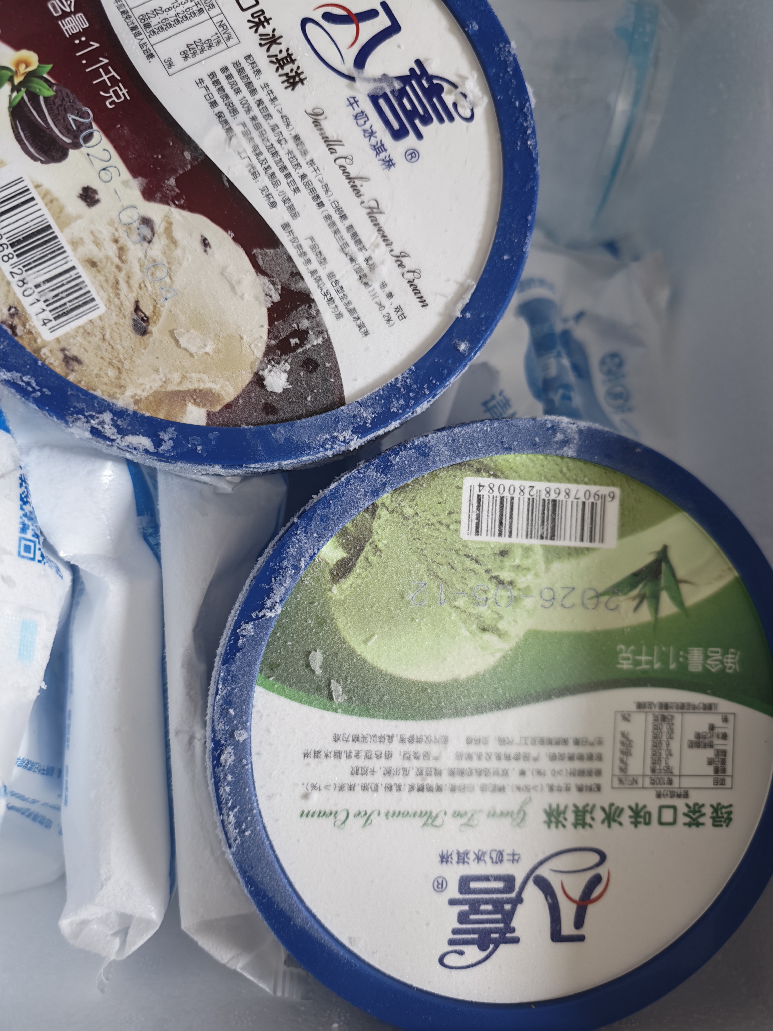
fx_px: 685
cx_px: 386
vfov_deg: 73.9
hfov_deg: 58.9
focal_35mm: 23
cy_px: 516
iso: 640
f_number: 1.6
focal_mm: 6.55
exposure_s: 1/25
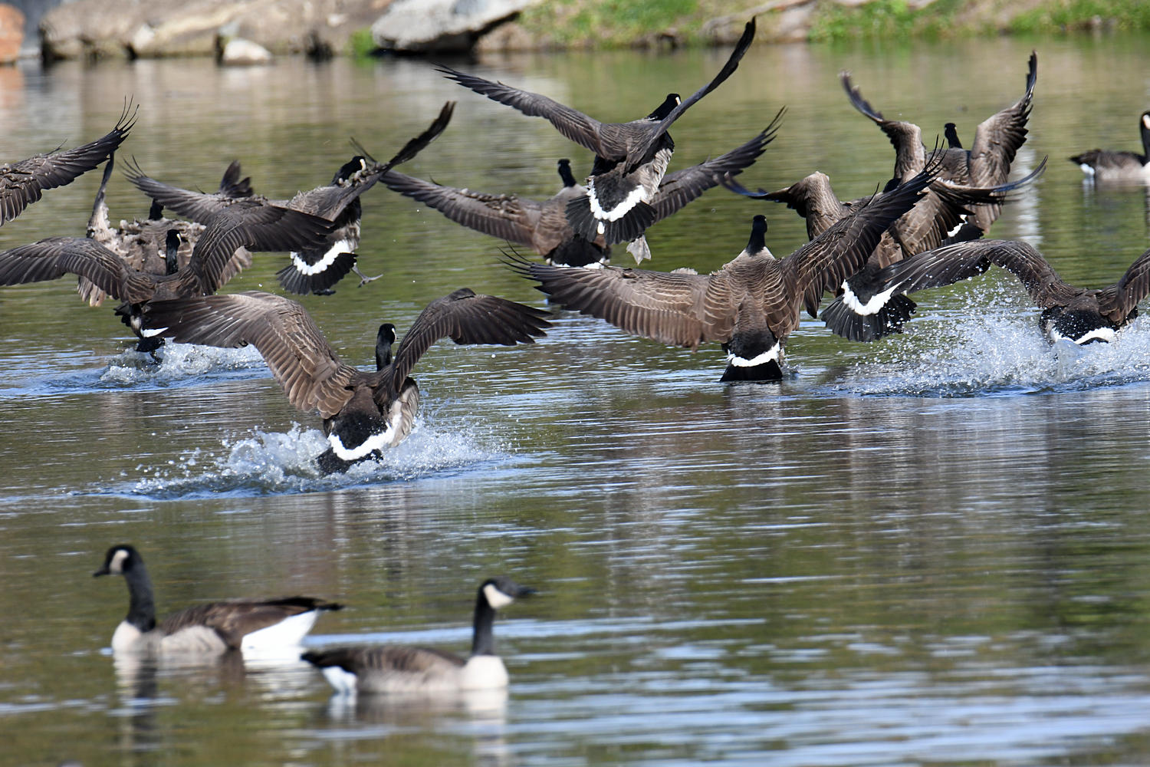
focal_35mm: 900
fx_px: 28748
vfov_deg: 1.5
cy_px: 384
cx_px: 575
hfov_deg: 2.3
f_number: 9
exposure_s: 1/1000
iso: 800
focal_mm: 600
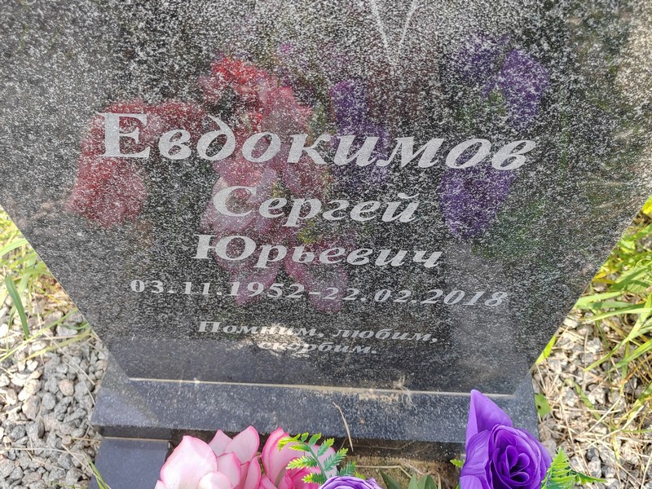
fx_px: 603
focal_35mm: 32
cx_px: 326
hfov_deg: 56.8
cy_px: 244
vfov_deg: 44.2
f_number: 1.9
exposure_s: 1/240
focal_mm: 5.52
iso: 100
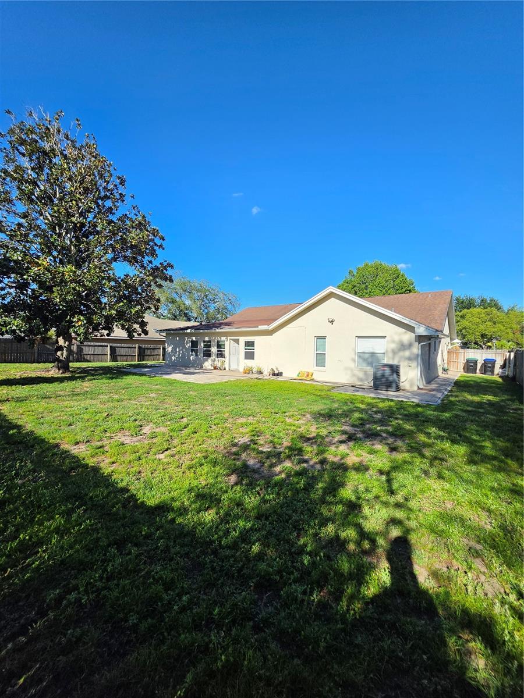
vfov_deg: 106.2
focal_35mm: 13
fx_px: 262
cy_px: 349
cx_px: 262
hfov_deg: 89.9
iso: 32
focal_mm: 2.2
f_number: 1.9
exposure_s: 1/2246
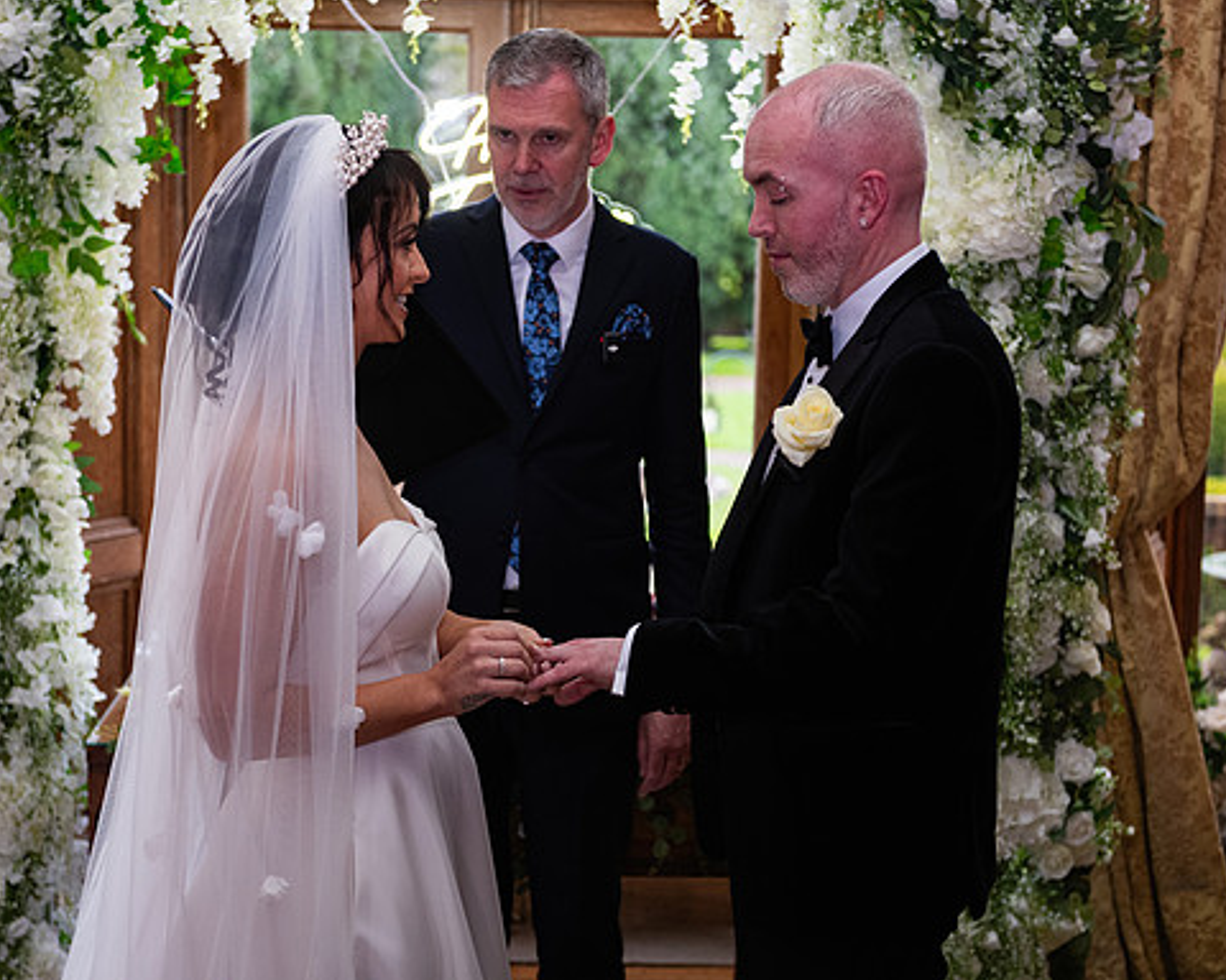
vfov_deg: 22.5
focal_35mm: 68
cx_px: 549
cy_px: 491
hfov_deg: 27.9
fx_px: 2467
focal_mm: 60
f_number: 3.5
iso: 1000
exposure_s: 1/160
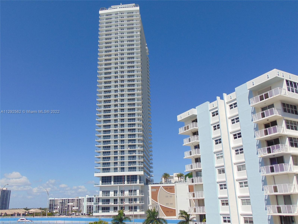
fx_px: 284
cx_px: 149
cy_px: 112
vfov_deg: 42.9
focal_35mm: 33
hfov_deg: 55.4
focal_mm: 5.8
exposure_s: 1/320
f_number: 8.2
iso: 80
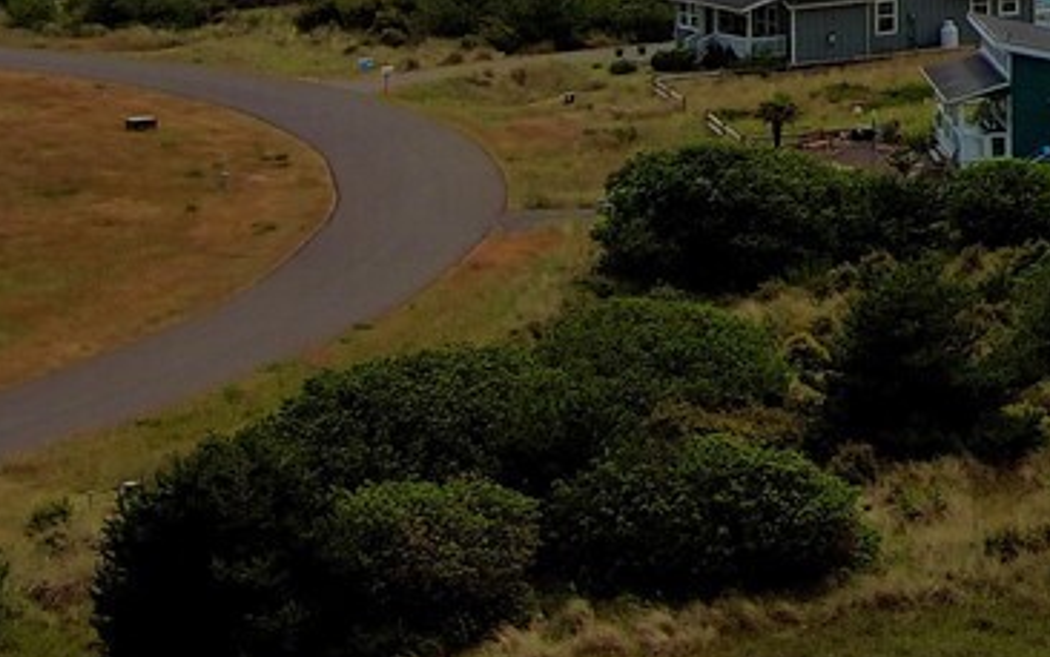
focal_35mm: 137
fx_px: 3922
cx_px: 1677
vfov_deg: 9.2
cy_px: -475
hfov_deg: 14.1
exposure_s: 1/6250
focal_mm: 10.57
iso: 104
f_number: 2.8
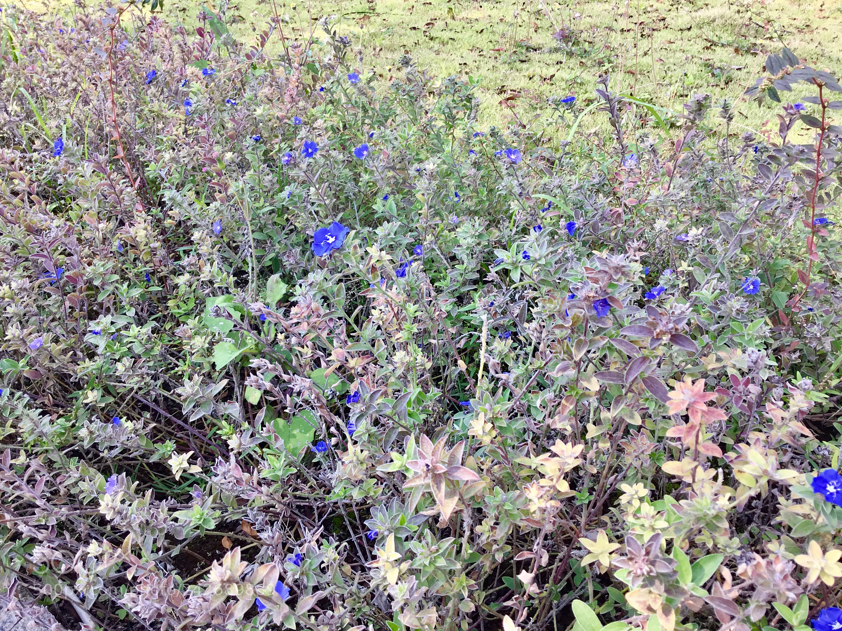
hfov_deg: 58.4
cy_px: 316
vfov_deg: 45.4
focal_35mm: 31
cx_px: 421
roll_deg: -1.6
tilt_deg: -29.3
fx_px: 754
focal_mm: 3.3
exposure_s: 1/201
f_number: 2.4
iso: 25
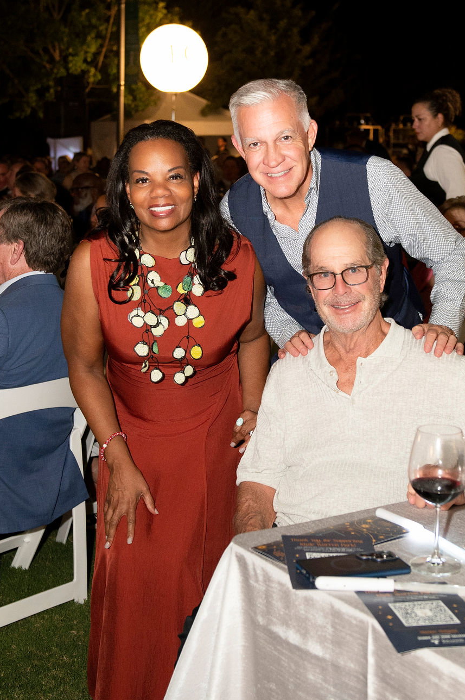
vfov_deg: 45.4
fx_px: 834
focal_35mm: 43
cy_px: 337
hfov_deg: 31.1
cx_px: 264
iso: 3200
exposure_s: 1/200
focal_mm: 36
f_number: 3.5
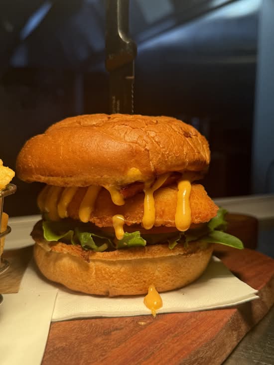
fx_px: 369
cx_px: 137
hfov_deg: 40.7
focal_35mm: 35
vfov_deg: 52.6
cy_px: 182
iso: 100
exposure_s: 1/665
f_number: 1.78
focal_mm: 6.76
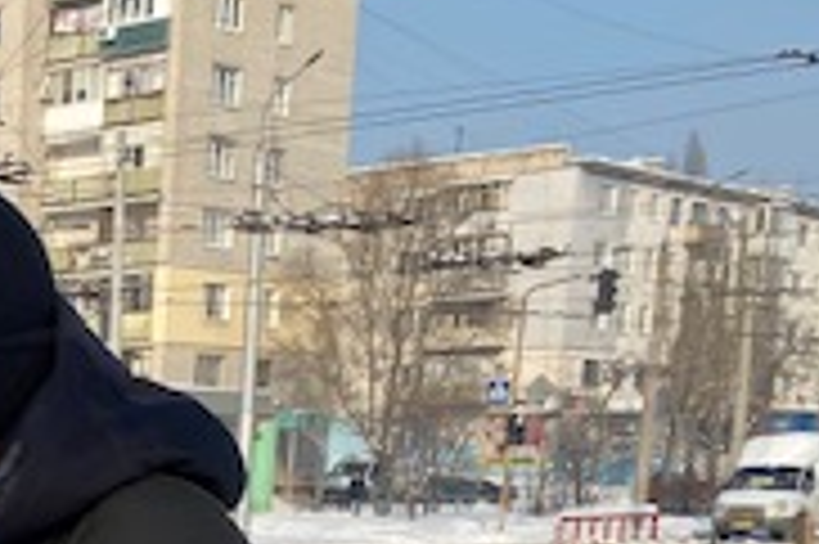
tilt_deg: -9.7
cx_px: -572
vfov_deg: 13.4
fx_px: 2159
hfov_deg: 18.0
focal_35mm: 95
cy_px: 872
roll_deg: +0.7
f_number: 1.8
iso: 32
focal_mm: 4.25
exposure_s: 1/3205
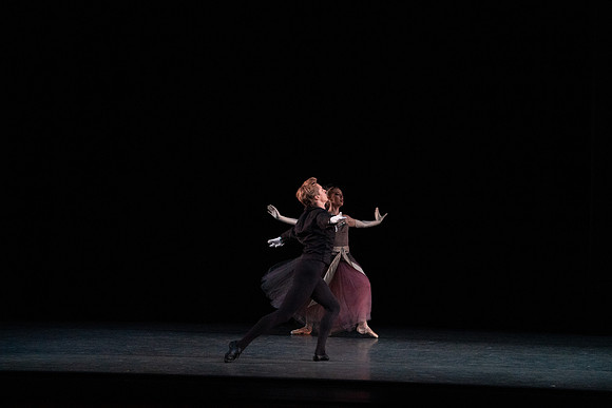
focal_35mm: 154
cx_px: 306
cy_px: 204
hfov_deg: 13.3
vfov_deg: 8.9
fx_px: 2618
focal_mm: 154
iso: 16000
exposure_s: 1/400
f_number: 5.6
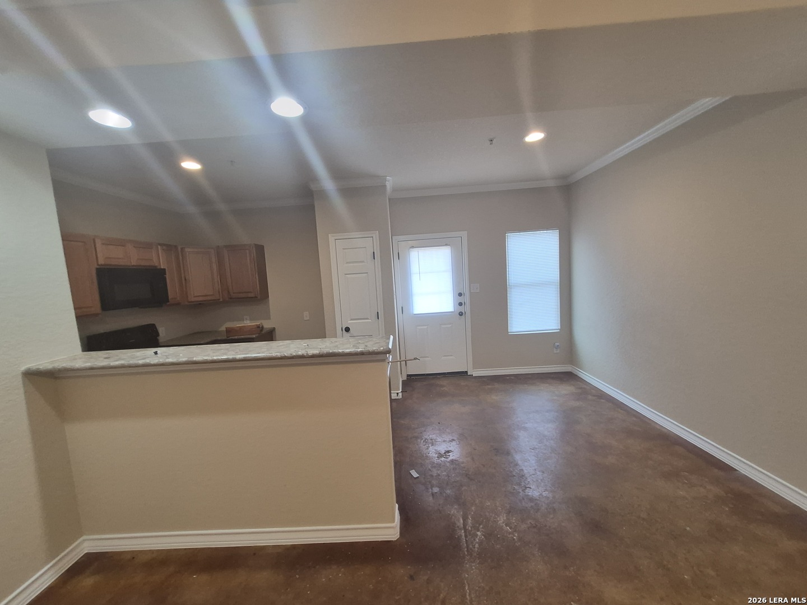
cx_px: 404
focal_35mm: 13
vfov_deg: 89.9
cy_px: 302
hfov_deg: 106.2
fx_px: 303
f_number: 2.2
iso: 200
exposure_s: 1/60
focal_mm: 1.74
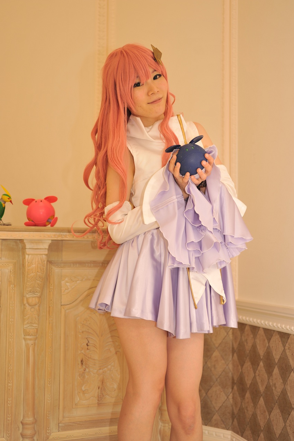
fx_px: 589
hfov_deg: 28.0
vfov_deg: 41.1
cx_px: 147
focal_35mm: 48
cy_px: 220
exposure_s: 1/125
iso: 200
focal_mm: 48
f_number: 2.8
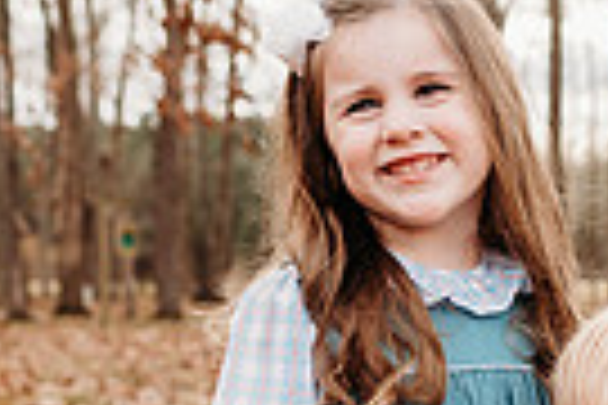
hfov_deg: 19.0
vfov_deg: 12.9
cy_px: 493
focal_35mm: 103
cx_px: 685
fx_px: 1739
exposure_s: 1/250
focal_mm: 24
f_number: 3.2
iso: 100
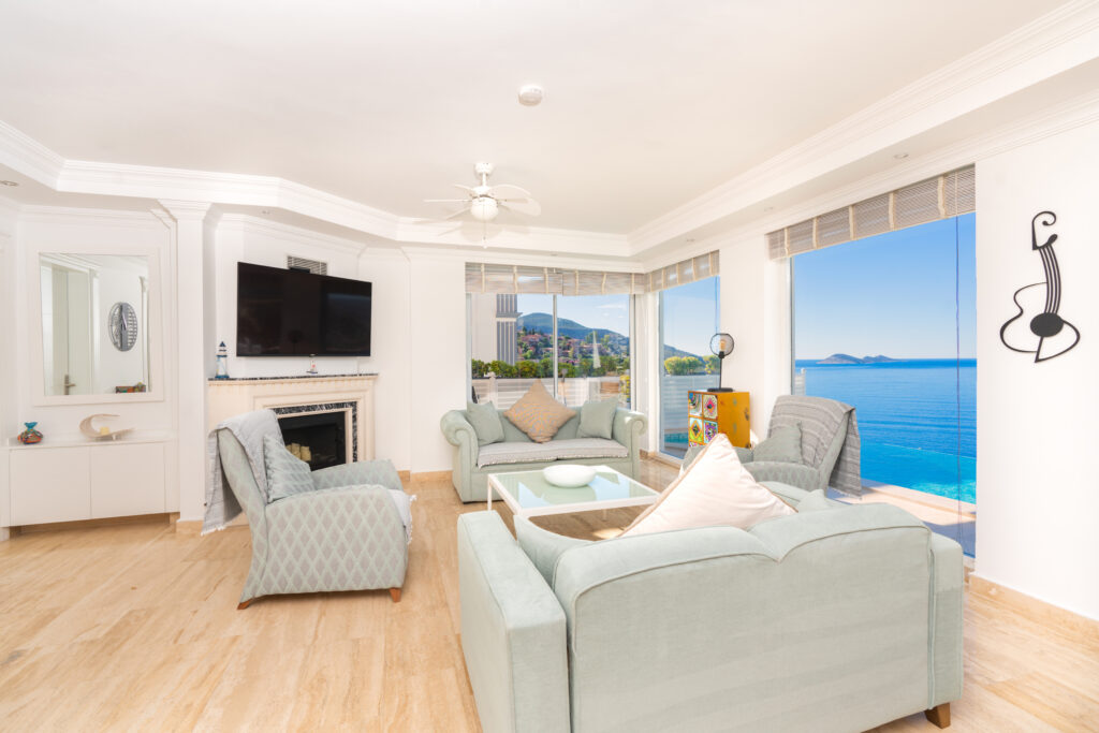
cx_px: 550
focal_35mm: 16
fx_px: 488
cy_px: 366
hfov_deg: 96.7
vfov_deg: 73.8
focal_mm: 16
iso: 160
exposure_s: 1/250
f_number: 7.1
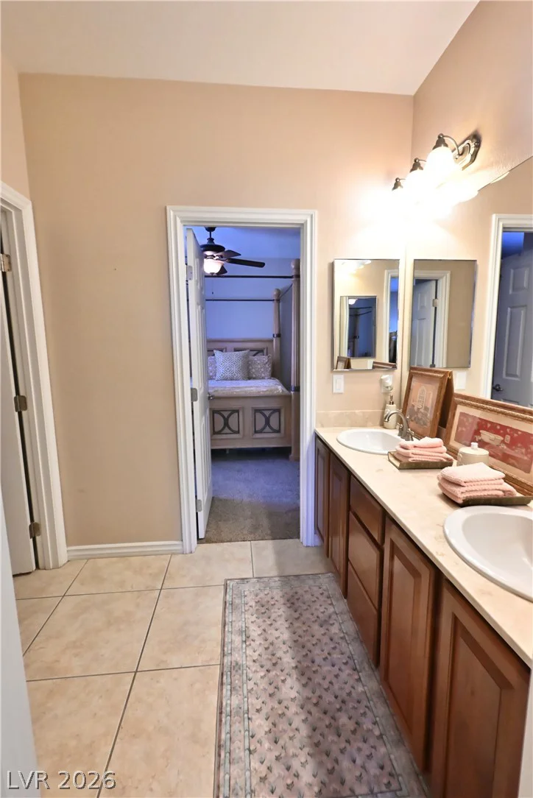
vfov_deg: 102.3
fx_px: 322
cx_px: 266
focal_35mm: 14
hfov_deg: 79.3
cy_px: 399
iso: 10000
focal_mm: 14.5
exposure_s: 1/30
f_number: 20
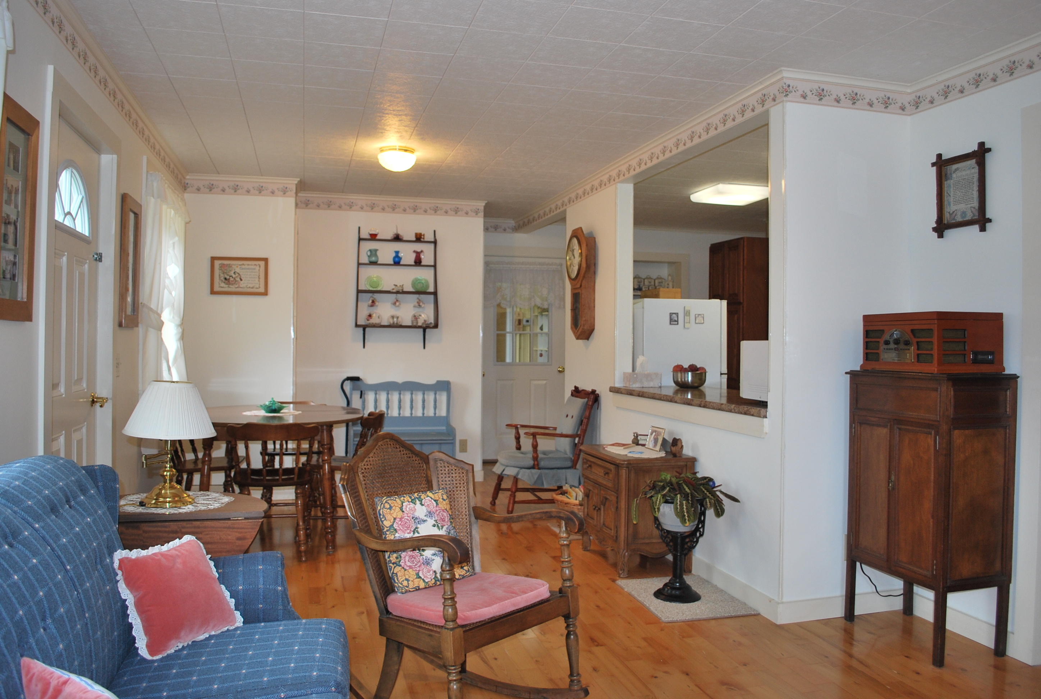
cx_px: 520
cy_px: 350
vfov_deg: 48.1
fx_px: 782
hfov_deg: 67.3
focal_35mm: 27
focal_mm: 18
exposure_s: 1/60
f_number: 3.5
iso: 200
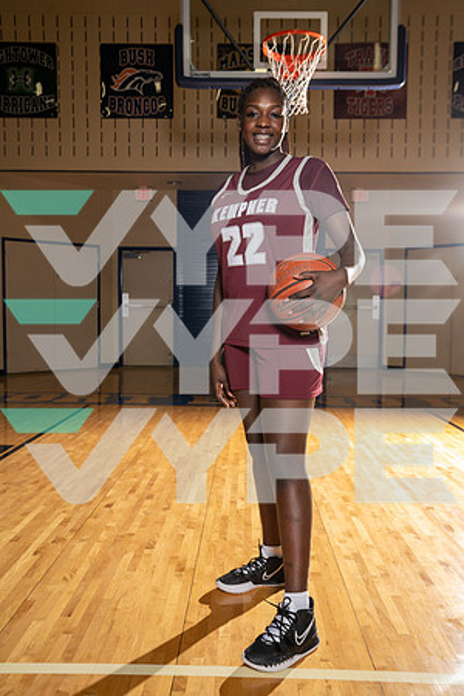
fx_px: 657
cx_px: 232
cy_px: 348
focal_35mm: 34
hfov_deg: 38.9
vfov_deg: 55.8
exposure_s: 1/250
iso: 640
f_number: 5.6
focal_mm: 34
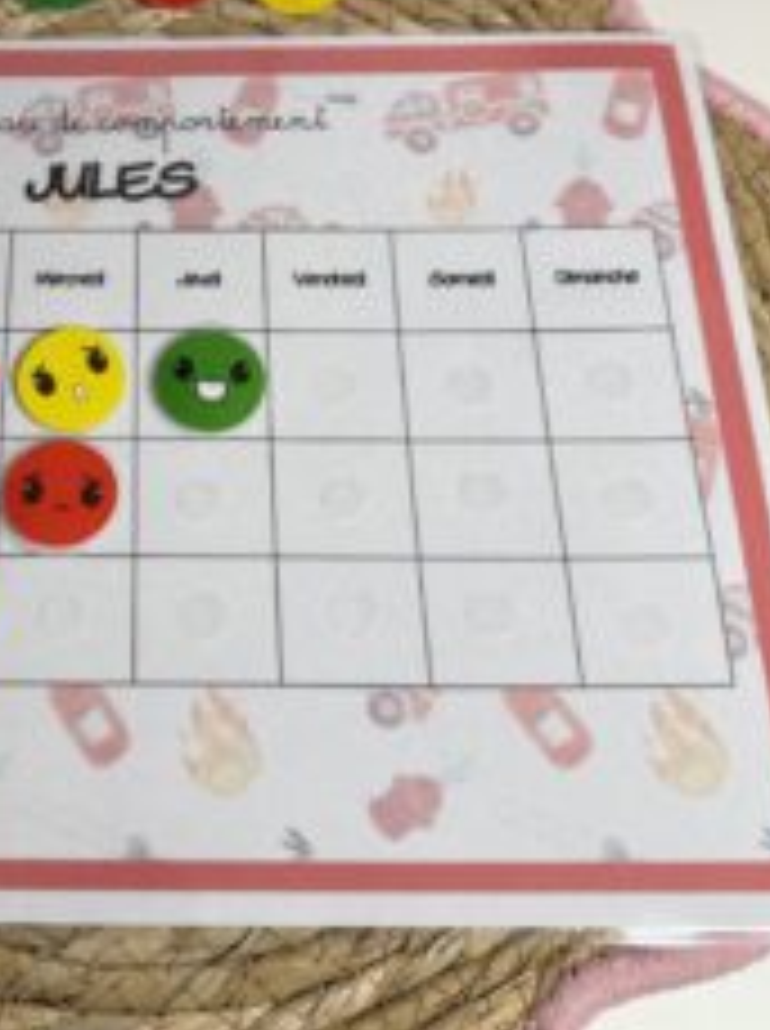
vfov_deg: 44.0
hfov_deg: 33.1
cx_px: 131
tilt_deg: -66.0
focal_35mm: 42
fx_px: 1249
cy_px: 315
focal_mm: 6.76
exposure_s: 1/121
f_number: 1.78
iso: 160
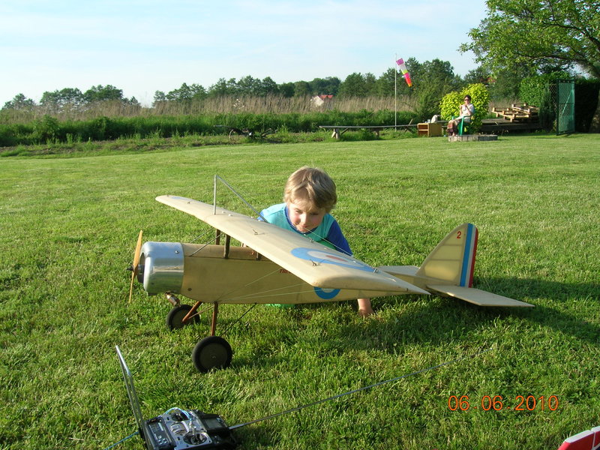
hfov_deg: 54.0
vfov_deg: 41.8
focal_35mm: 34
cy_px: 225
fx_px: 589
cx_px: 300
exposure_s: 1/170
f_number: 4.9
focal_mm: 5.7
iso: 50
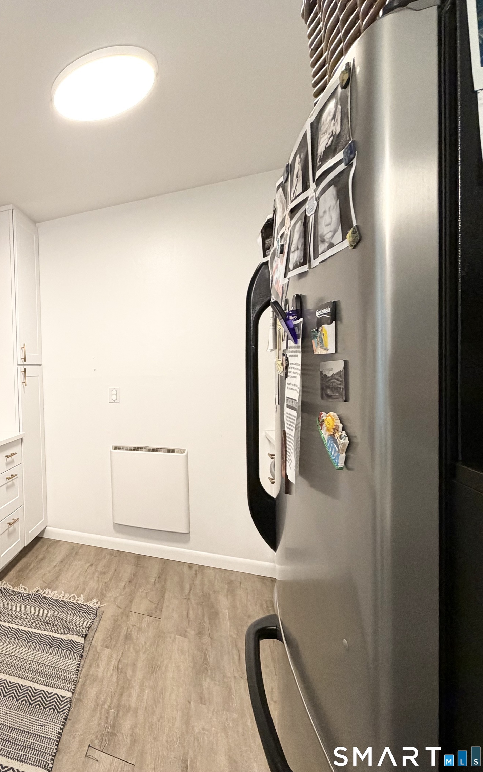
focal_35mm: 20
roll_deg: +2.7
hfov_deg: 46.3
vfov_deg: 85.1
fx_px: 421
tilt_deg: -1.7
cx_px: -33
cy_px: 384
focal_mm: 2.22
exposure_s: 1/60
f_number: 2.2
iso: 250
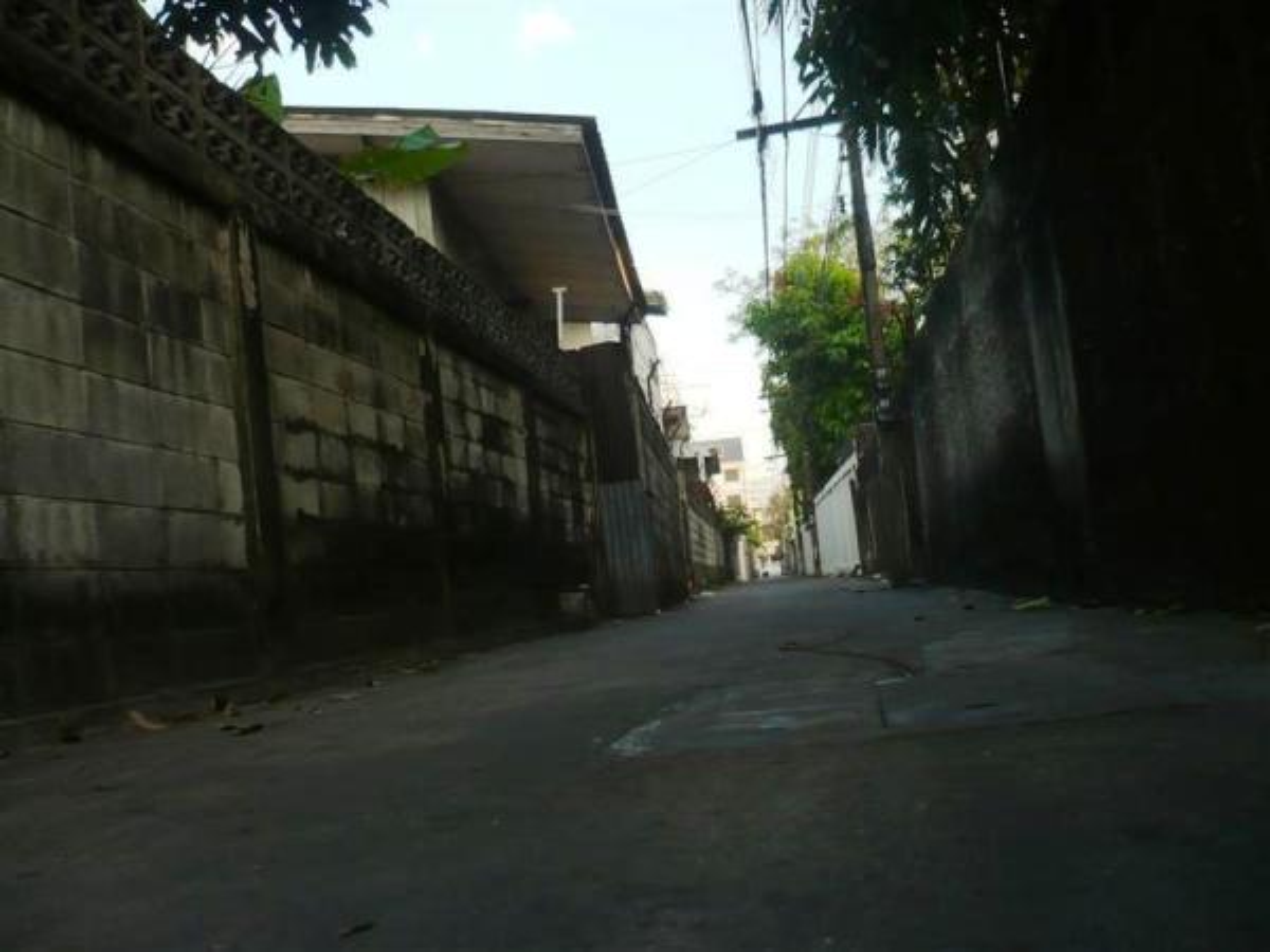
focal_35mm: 35
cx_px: 635
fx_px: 1284
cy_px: 476
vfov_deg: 40.7
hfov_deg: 52.6
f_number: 2.8
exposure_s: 1/160
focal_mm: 5.8
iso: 100
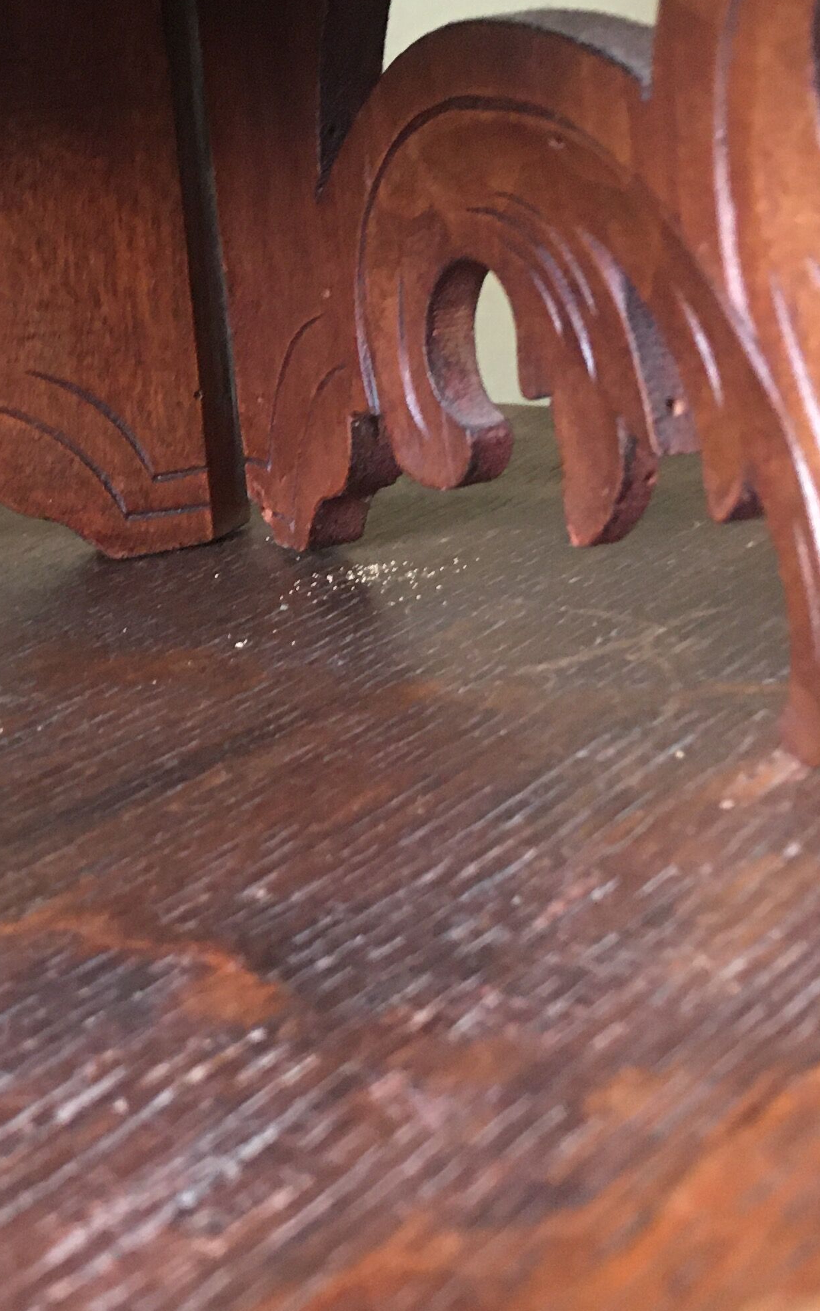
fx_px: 2252
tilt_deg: -13.4
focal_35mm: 63
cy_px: 502
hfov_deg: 19.8
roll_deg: +5.9
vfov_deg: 32.3
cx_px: -68
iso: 200
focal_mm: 4.15
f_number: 2.2
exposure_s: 1/20
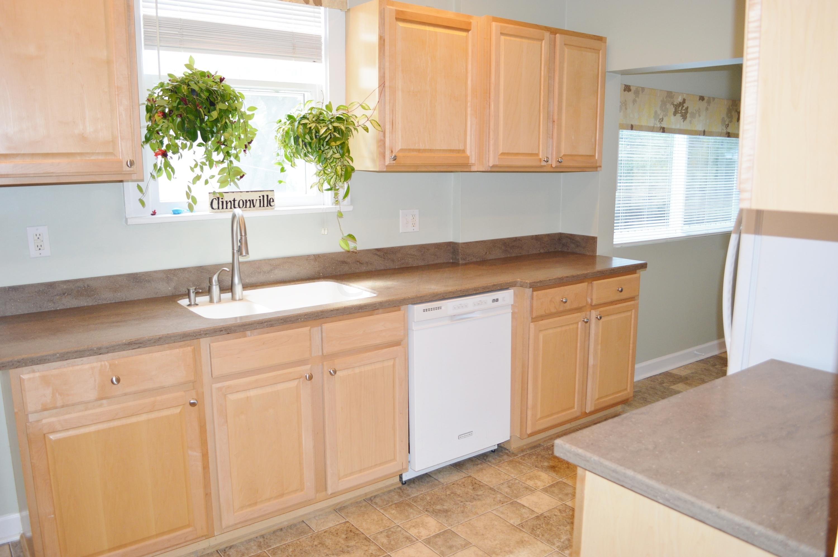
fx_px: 628
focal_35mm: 27
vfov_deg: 47.9
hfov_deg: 67.4
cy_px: 278
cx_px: 419
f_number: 4
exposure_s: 1/60
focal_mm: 18
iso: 400
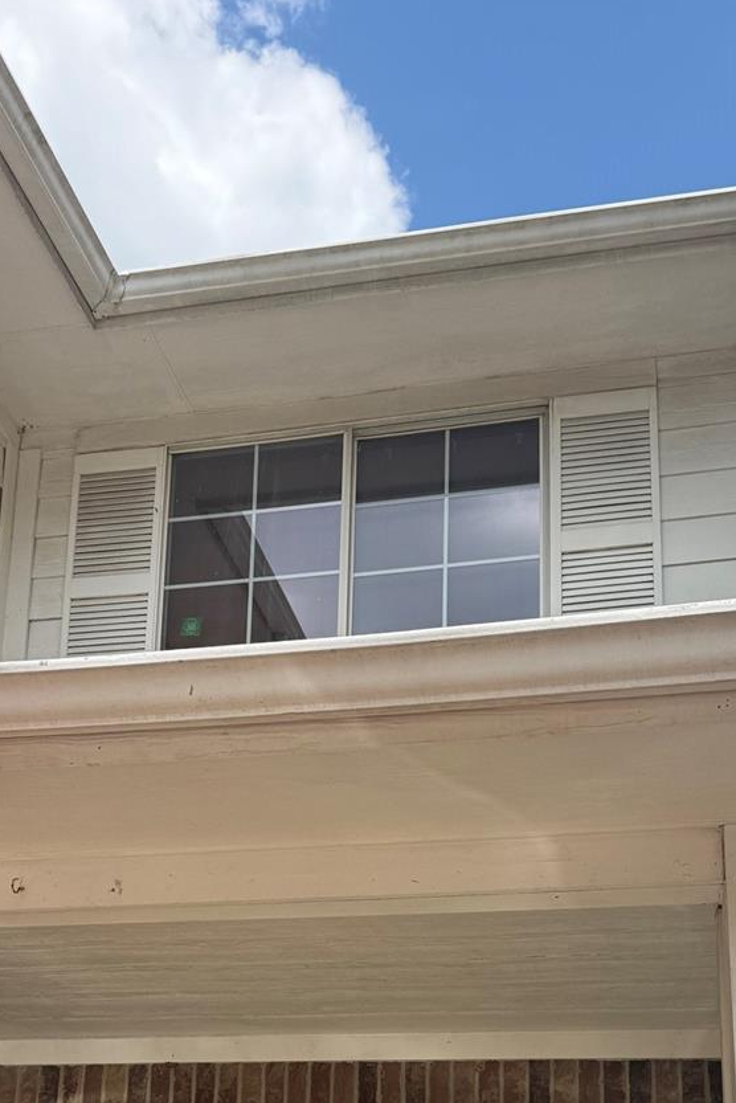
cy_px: 968
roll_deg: -3.2
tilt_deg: +16.6
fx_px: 1409
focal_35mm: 46
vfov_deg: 39.9
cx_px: 356
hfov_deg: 29.3
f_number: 1.78
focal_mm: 6.76
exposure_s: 1/3759
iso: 80
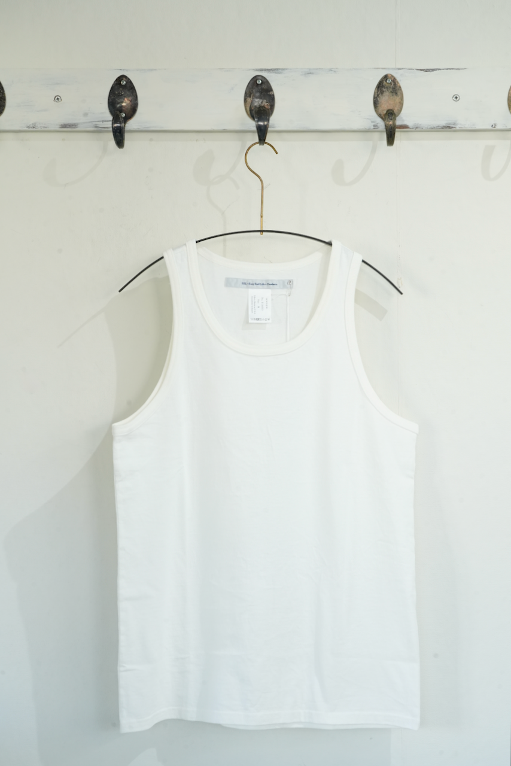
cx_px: 256
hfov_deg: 18.7
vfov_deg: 27.7
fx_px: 1553
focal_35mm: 73
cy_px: 383
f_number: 13
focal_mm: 73
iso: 1600
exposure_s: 1/30
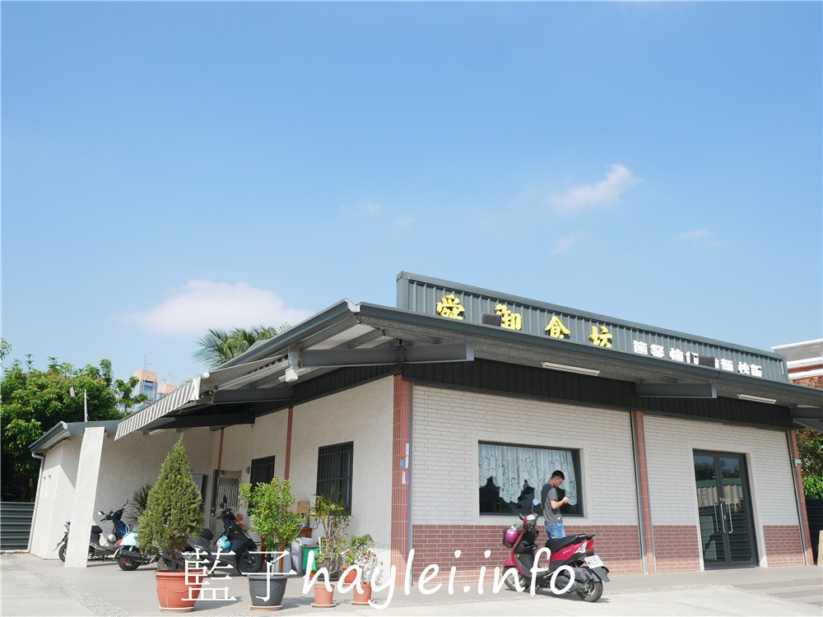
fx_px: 713
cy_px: 308
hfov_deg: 60.0
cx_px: 412
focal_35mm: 30
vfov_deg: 46.8
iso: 200
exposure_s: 1/800
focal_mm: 15
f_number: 4.5
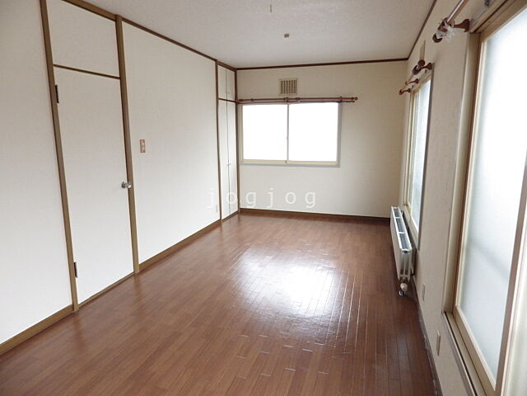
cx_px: 264
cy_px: 198
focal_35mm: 22
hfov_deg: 76.4
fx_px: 335
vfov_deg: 61.1
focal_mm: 4
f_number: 3.1
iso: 200
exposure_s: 1/100
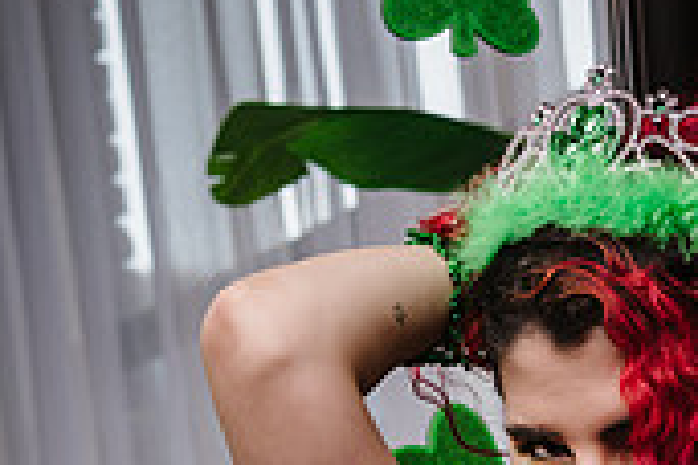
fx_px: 3335
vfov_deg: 7.8
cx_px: 195
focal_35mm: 172
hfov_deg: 11.9
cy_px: 688
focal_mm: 48
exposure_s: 1/160
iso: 64
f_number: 4.5
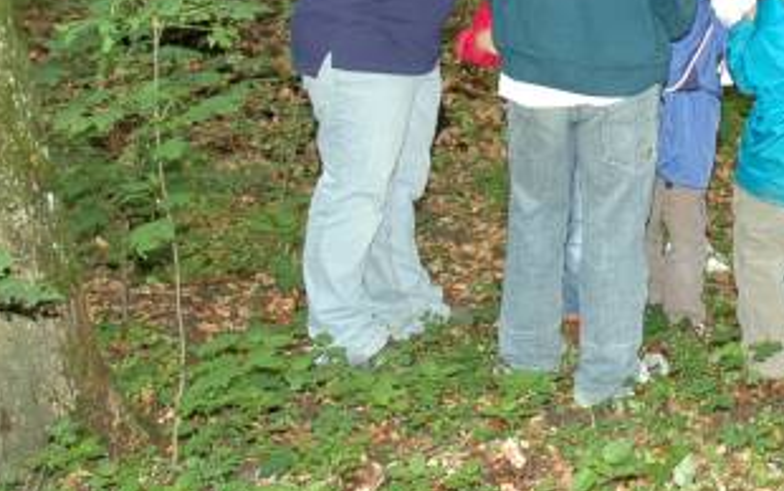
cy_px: -57
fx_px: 1518
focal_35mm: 71
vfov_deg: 17.7
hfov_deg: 27.2
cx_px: 797
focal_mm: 18
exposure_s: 1/60
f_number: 4
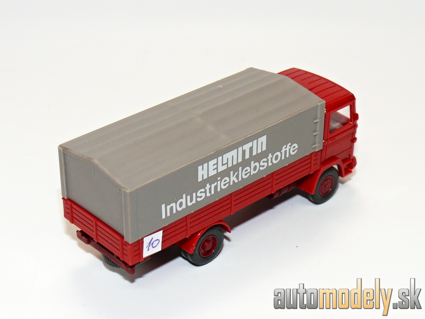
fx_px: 1007
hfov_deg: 23.8
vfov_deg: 18.0
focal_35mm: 82
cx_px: 212
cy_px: 160
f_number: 4
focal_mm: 12.1
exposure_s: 1/30
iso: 100
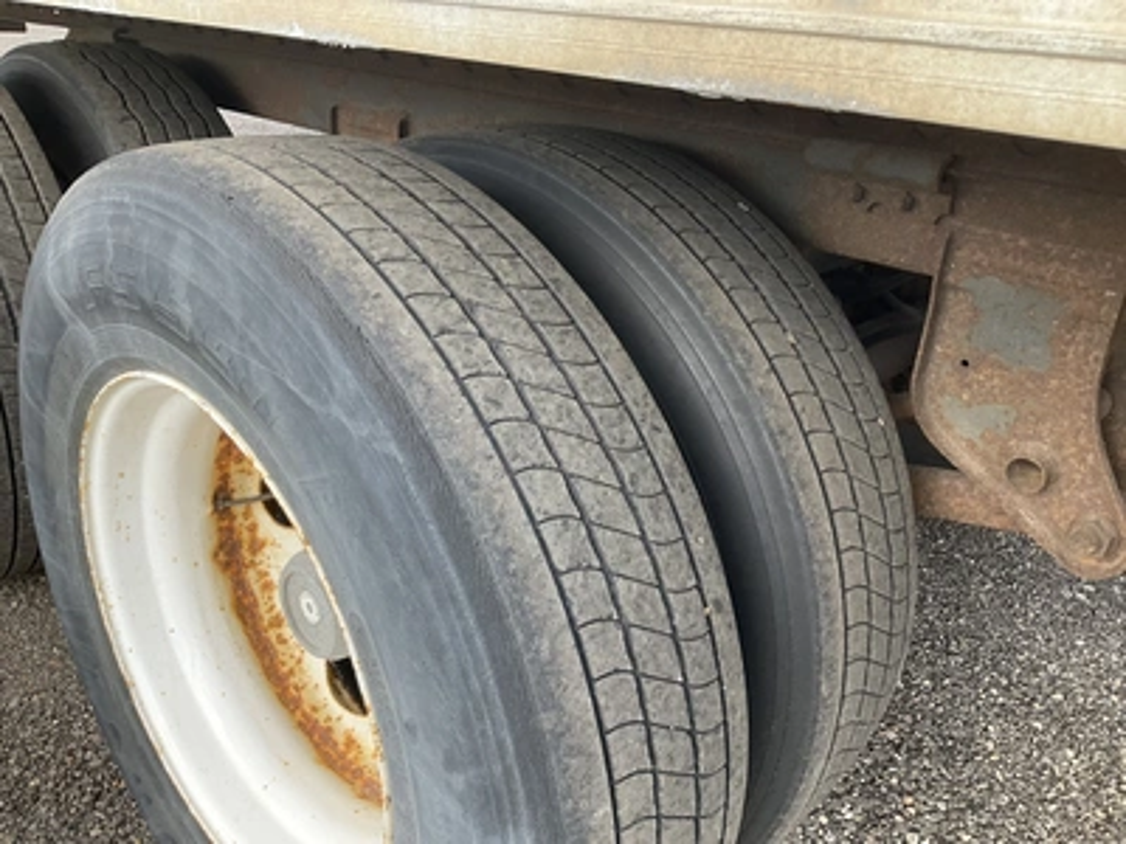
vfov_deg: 48.2
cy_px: 422
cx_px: 563
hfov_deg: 61.7
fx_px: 943
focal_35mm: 29
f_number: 1.8
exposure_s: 1/172
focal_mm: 3
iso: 25
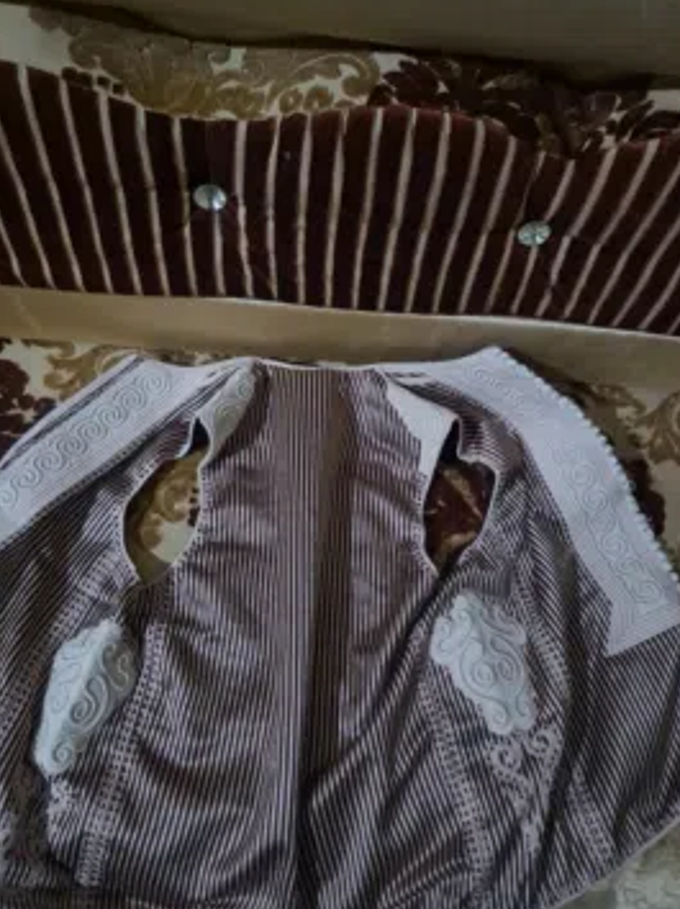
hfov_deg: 53.0
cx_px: 313
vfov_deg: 67.3
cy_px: 439
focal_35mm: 26
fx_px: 682
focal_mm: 5.54
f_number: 1.8
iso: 1000
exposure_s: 1/20
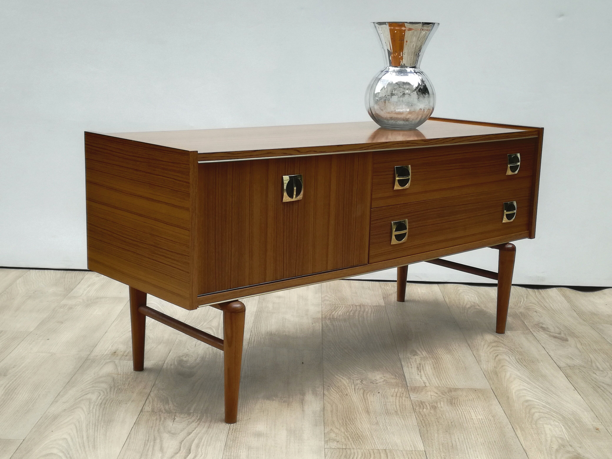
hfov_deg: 65.3
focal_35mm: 27
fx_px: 477
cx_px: 306
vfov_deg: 51.4
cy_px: 230
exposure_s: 1/157
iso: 50
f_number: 2
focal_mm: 3.79
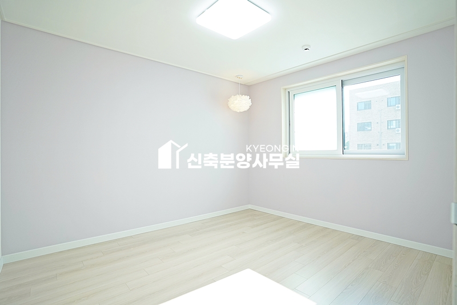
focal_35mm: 17
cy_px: 152
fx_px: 216
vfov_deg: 70.4
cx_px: 228
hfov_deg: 93.3
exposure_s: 1/60
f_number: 5
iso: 250
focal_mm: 17
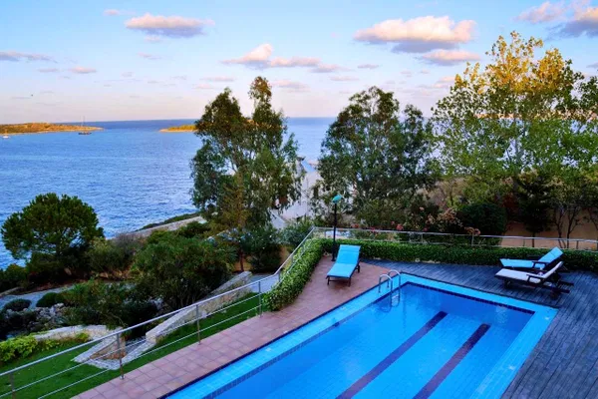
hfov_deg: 67.4
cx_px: 299
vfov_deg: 47.9
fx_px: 448
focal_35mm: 27
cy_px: 200
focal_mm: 18
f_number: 11
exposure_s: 1/13
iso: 100
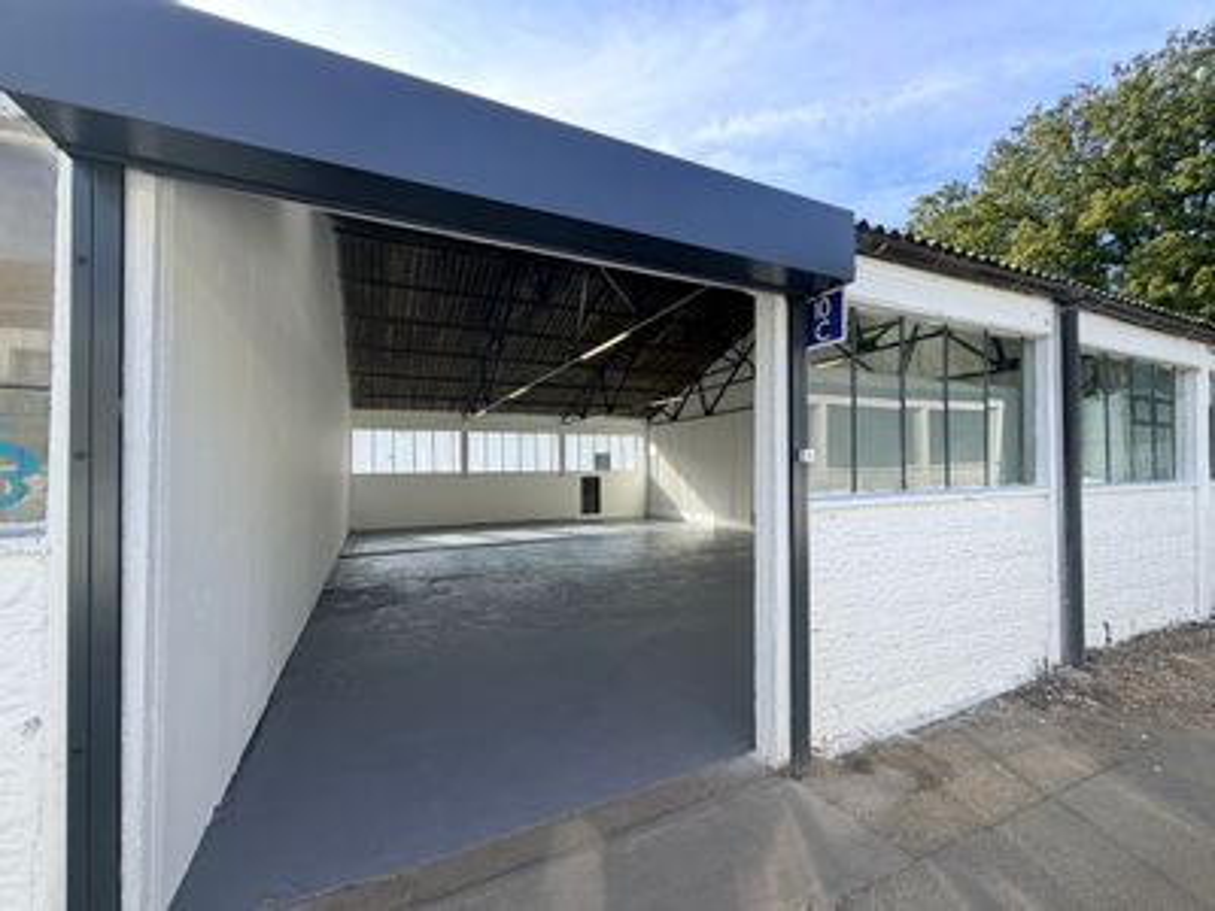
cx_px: 608
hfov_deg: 102.1
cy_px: 456
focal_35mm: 14
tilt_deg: +2.6
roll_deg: +0.5
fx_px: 491
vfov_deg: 85.7
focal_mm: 2.22
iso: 50
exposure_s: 1/502
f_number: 2.2
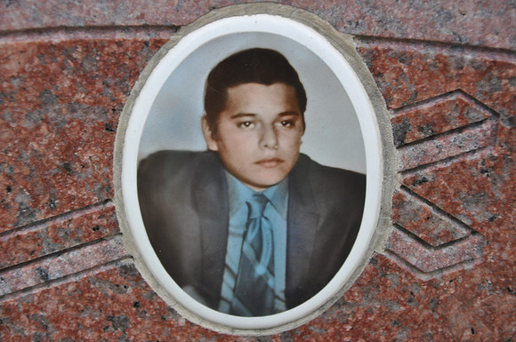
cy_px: 171
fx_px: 1503
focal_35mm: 105
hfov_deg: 19.5
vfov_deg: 13.0
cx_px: 258
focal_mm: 70
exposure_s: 1/40
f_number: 5.3
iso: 800
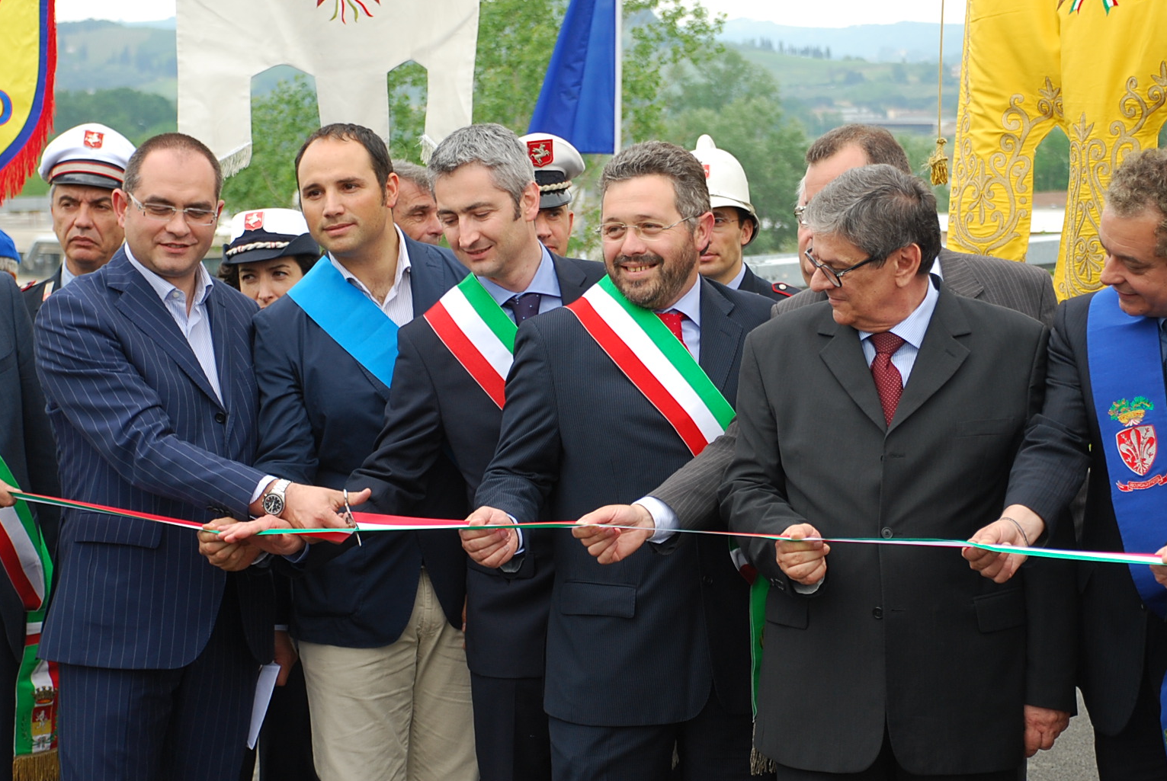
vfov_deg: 12.5
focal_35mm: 110
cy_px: 338
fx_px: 3570
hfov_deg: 18.5
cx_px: 686
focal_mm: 58
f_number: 5.3
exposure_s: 1/200
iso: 200
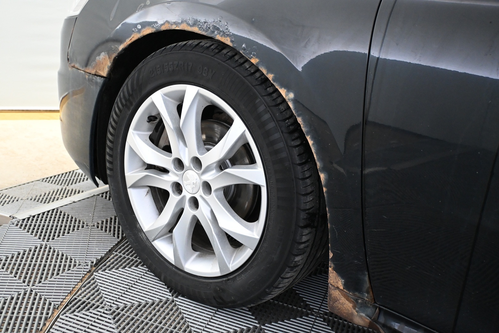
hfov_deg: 48.7
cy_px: 166
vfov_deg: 33.6
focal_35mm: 40
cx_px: 250
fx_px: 551
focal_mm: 26.5
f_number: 4.5
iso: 3200
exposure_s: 1/80
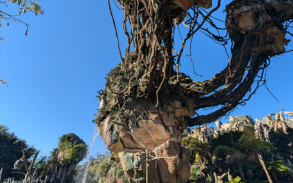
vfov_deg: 64.8
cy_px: 81
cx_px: 145
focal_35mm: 18
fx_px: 144
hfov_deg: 91.1
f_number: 2.2
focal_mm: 2.35
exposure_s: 1/788
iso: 48
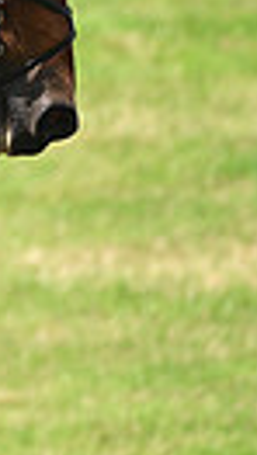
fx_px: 10349
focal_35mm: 857
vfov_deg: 2.5
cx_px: -681
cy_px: -203
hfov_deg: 1.4
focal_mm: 185
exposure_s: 1/1250
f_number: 4.5
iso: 280
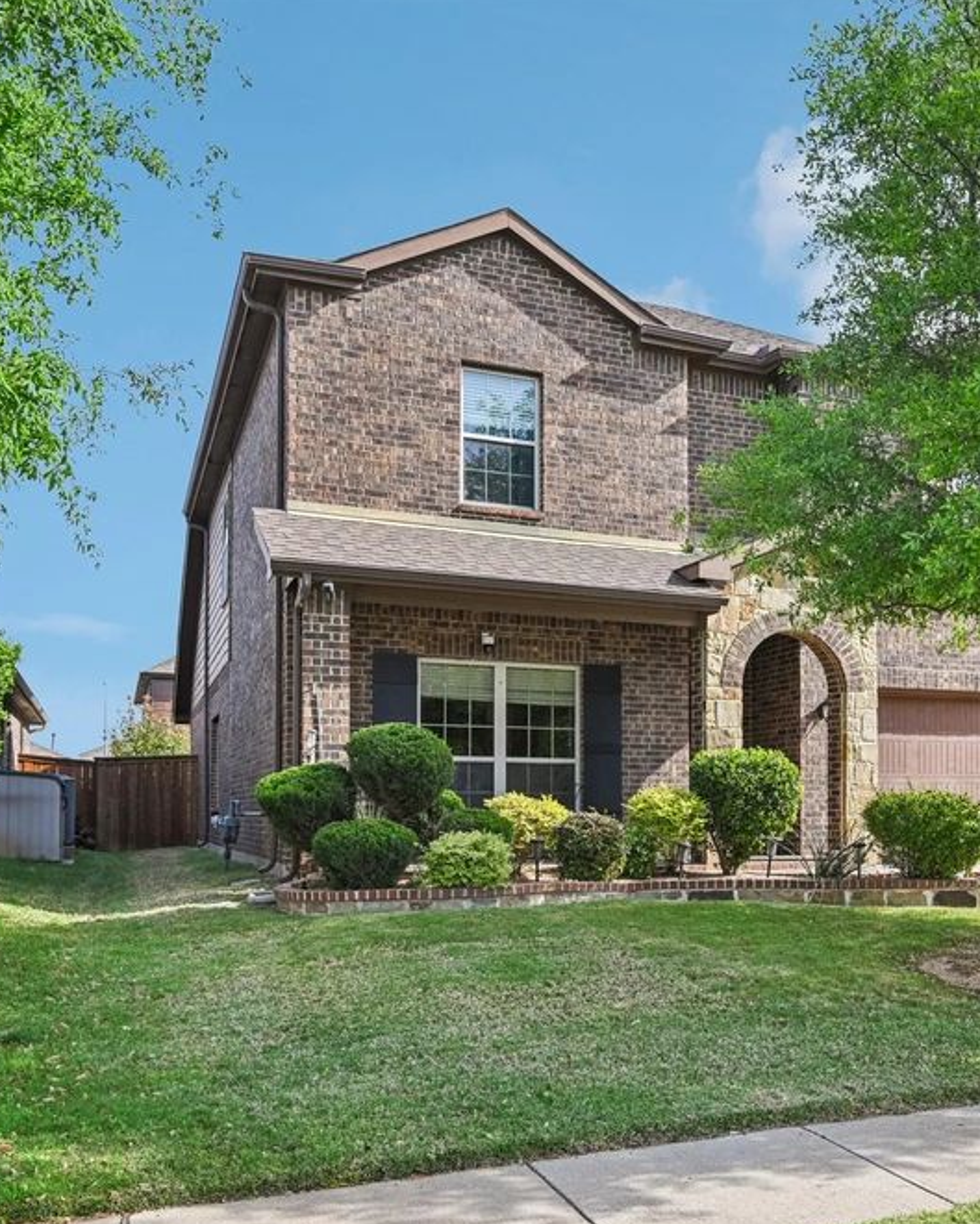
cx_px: 715
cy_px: 621
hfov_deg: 44.5
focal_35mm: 32
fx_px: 1160
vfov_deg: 55.7
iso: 400
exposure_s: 1/400
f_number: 8
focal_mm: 22
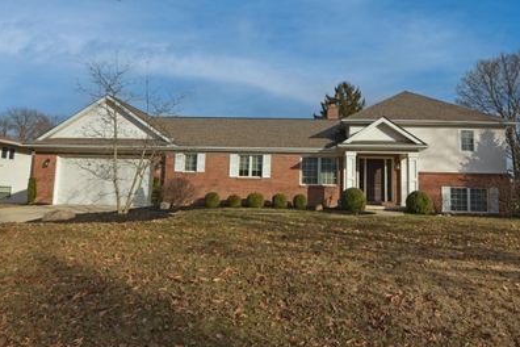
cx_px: 302
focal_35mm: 25
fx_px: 356
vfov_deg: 51.9
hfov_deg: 71.8
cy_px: 156
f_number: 9
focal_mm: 13
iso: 100
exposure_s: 1/320
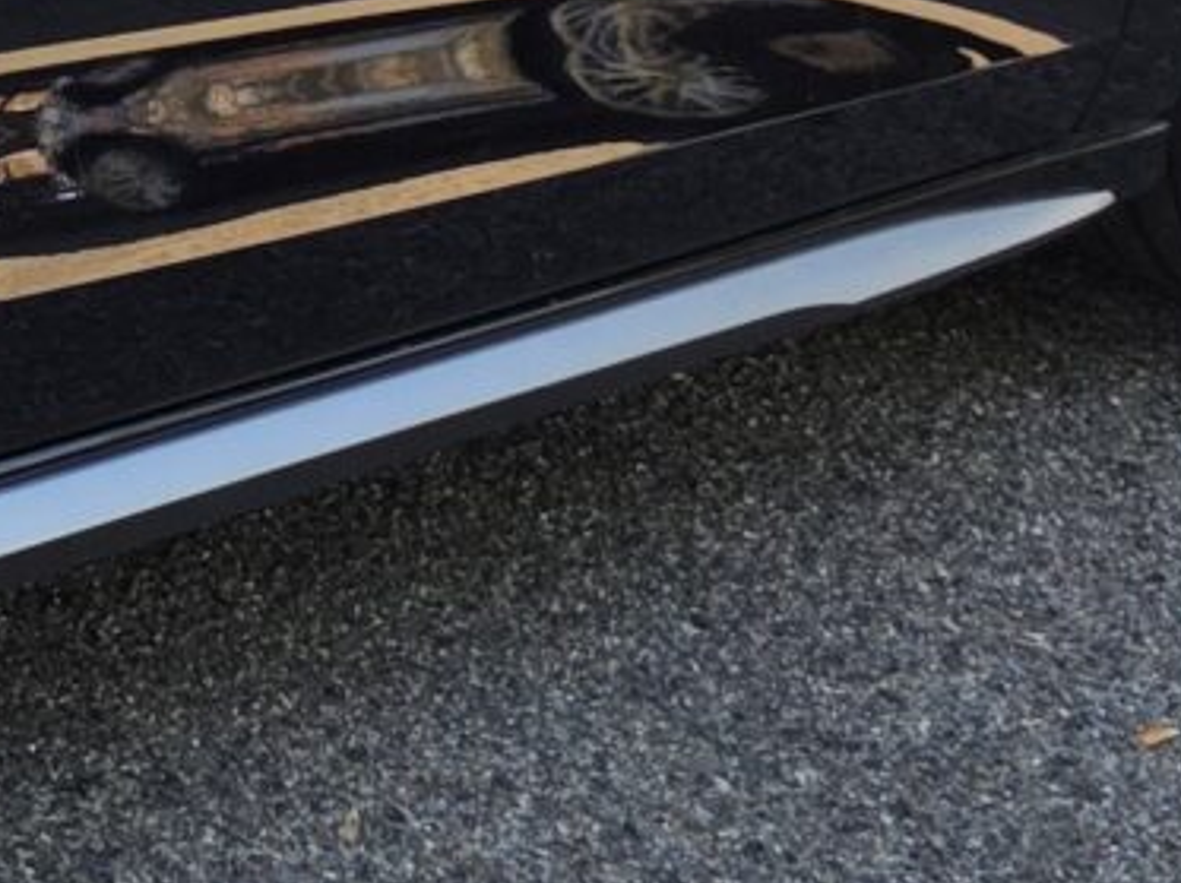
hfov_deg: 10.7
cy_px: -760
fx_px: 5385
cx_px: -1662
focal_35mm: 158
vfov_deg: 8.9
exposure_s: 1/1218
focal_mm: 6.3
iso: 80
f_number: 1.7
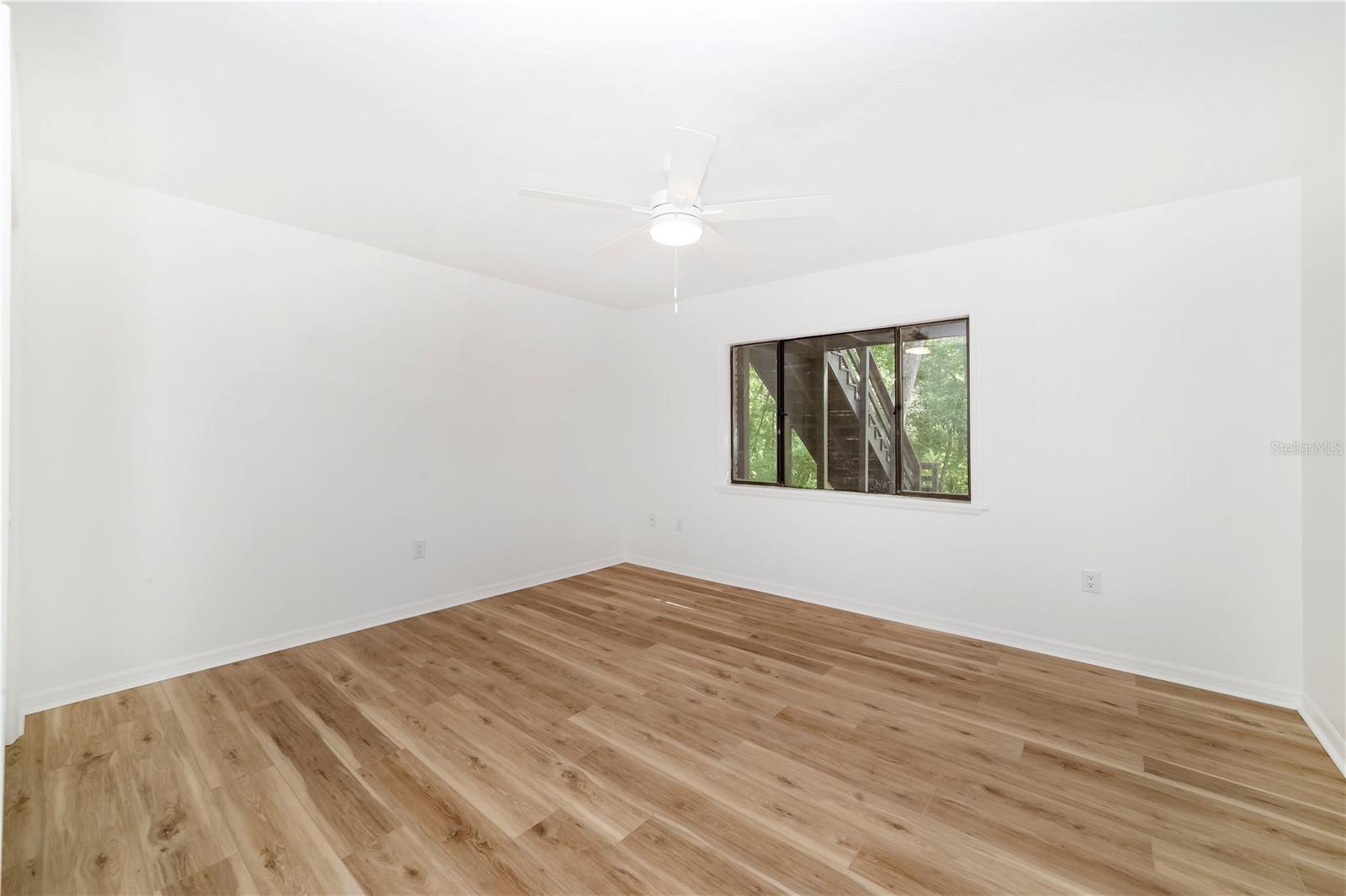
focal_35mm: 15
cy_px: 448
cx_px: 673
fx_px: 561
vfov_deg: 77.3
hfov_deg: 100.4
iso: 400
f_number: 13
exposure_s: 1/8
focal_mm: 15
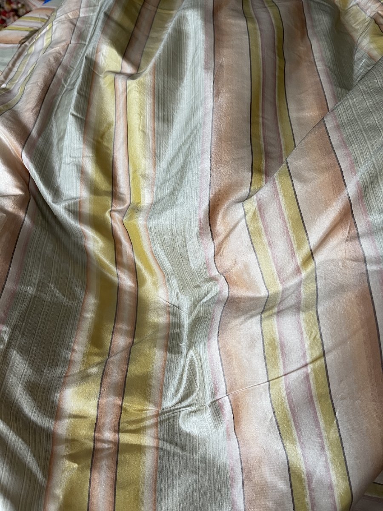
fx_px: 369
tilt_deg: -56.5
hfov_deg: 54.9
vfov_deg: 69.4
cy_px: 256
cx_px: 192
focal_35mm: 25
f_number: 1.6
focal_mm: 5.1
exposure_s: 1/81
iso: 125
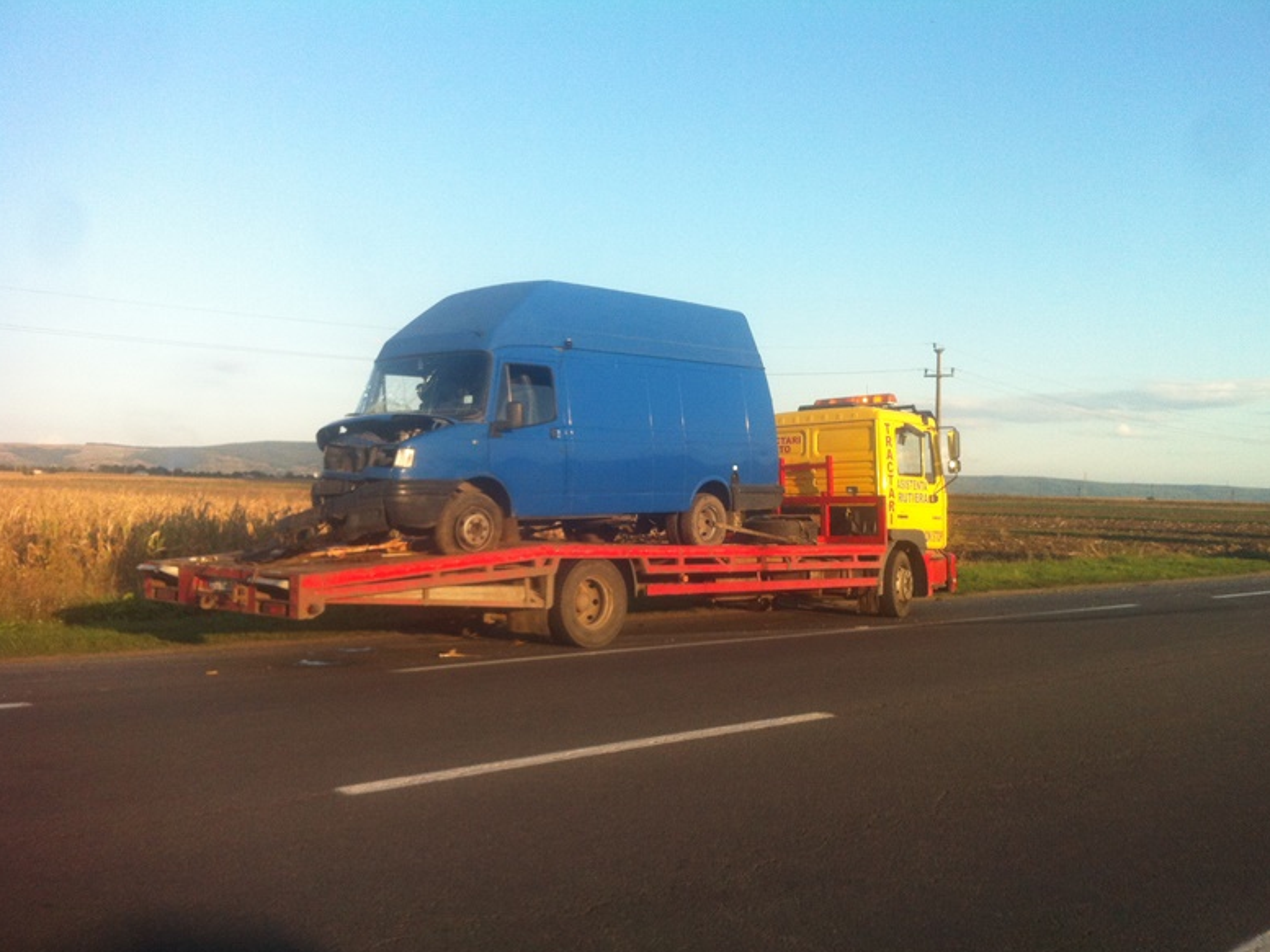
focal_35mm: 36
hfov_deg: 51.3
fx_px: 1321
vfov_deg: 39.7
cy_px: 485
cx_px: 637
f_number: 2.8
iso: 80
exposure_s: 1/646
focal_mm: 3.85
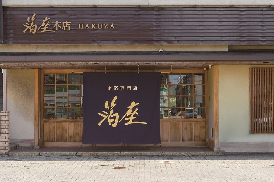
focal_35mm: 46
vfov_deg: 29.2
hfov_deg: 42.8
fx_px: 350
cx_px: 137
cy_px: 91
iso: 400
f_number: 11
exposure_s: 1/180
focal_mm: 46
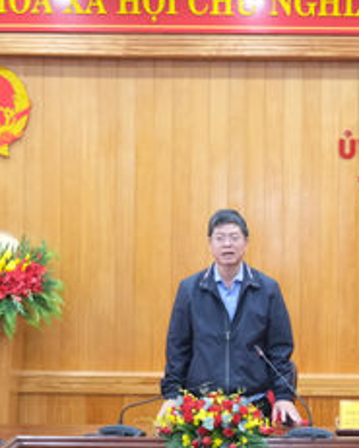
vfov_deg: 15.6
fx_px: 1633
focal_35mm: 123
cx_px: 258
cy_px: 275
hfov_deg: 12.5
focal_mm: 37.6
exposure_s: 1/120
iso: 2500
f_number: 4
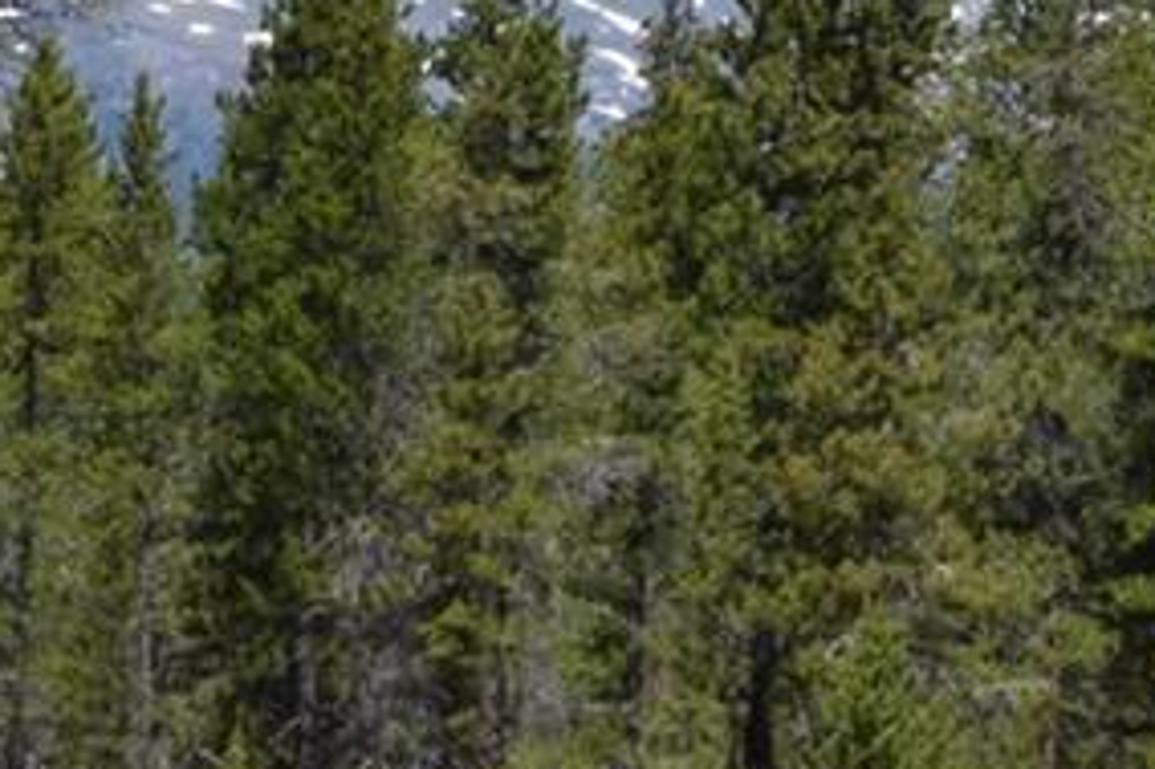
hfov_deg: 4.4
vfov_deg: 3.0
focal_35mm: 465
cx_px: 952
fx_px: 14904
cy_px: 199
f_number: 22
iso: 250
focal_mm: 55
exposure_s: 1/100
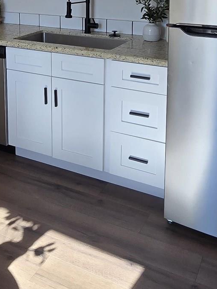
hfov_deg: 32.0
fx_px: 368
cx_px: 42
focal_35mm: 44
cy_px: 27
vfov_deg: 39.7
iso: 50
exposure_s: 1/170
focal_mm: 2.2
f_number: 2.2
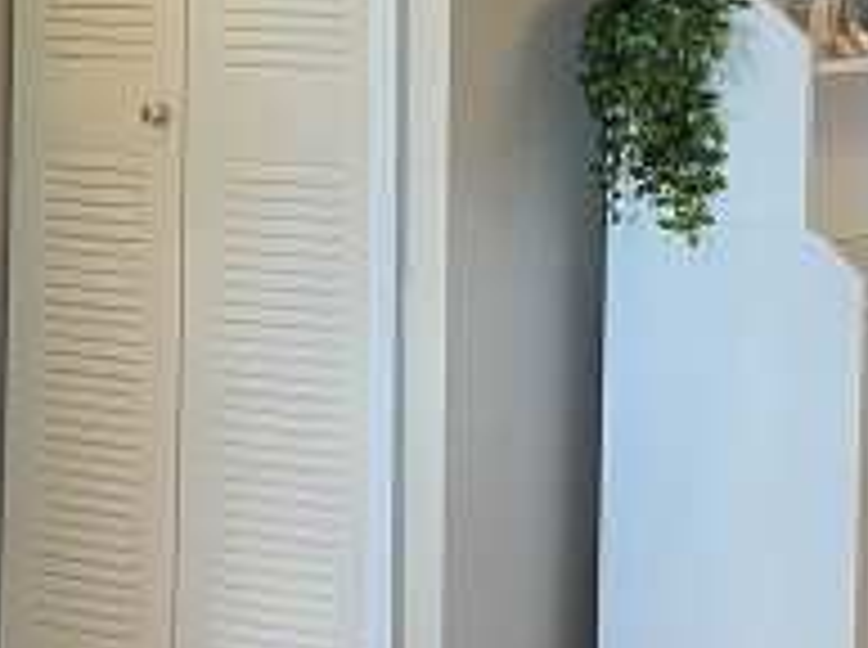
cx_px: 1160
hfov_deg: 17.1
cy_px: -112
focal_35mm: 108
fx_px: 2703
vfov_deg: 13.3
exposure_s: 1/60
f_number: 1.6
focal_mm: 5.1
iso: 160
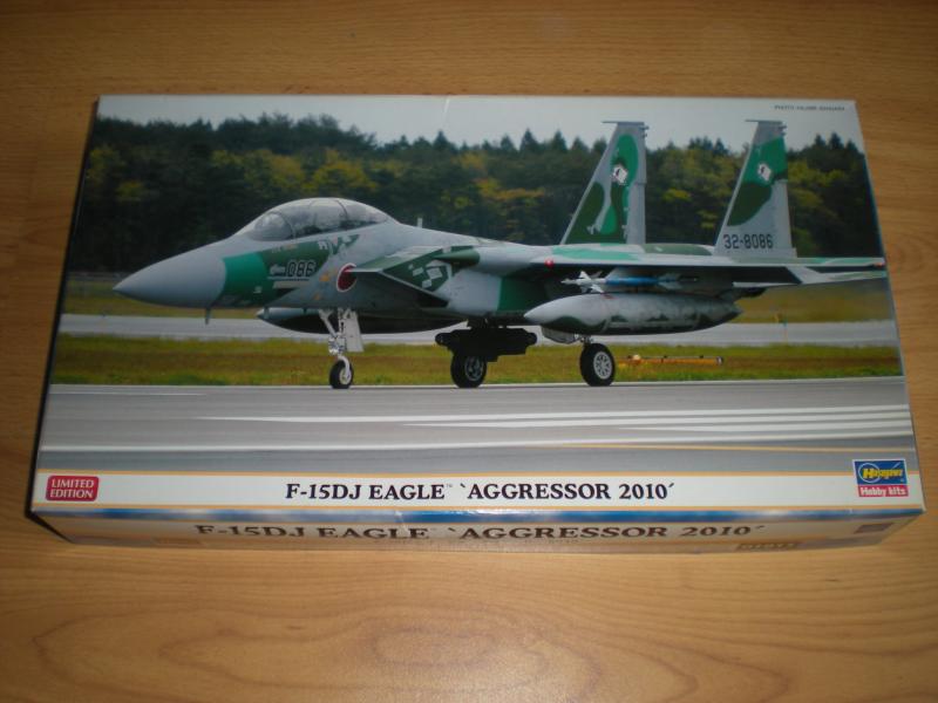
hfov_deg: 49.0
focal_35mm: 38
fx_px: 1030
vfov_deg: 37.7
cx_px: 469
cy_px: 352
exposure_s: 1/30
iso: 64
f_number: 3.1
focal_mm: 6.3
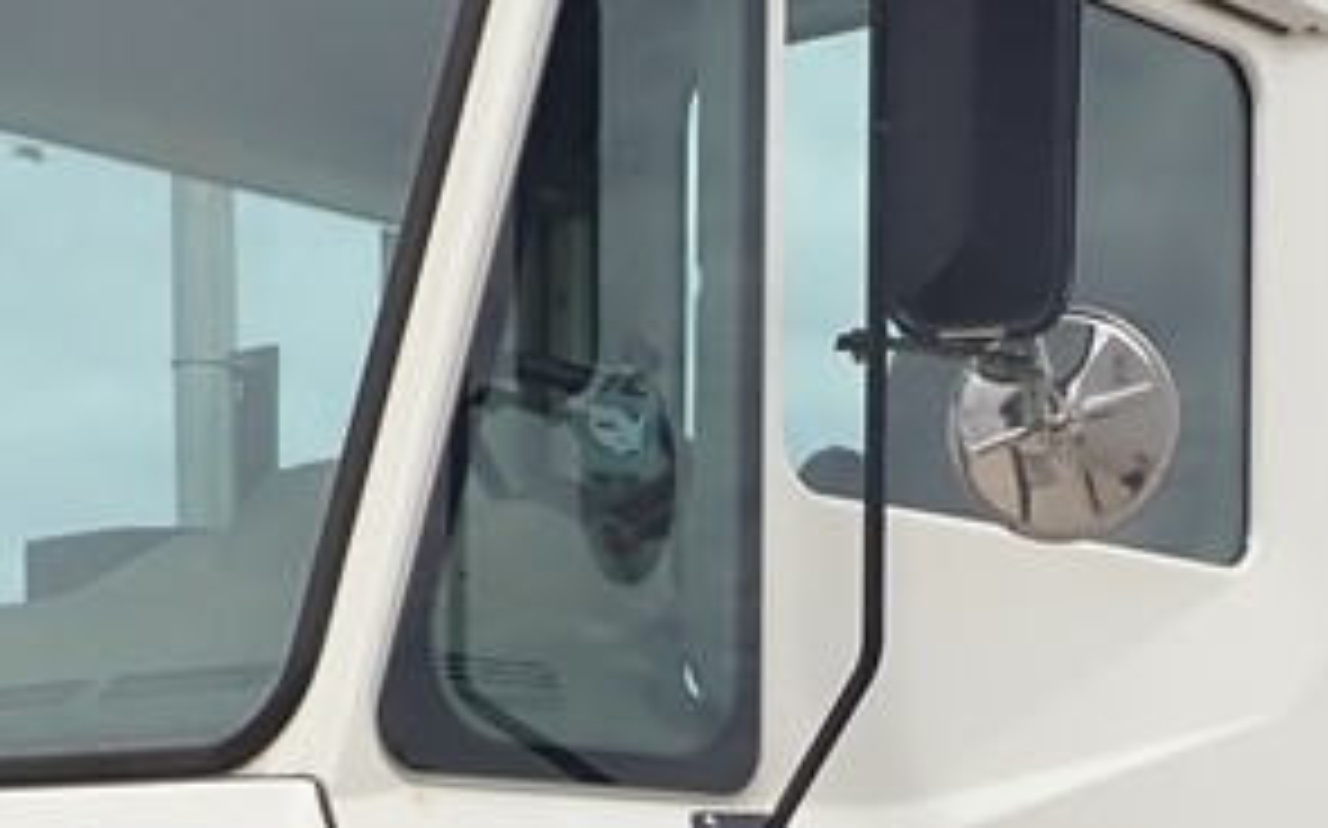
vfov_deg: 13.7
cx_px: 711
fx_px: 3328
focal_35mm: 92
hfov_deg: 22.6
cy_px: 1040
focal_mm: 4.5
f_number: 8
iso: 100
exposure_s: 1/160
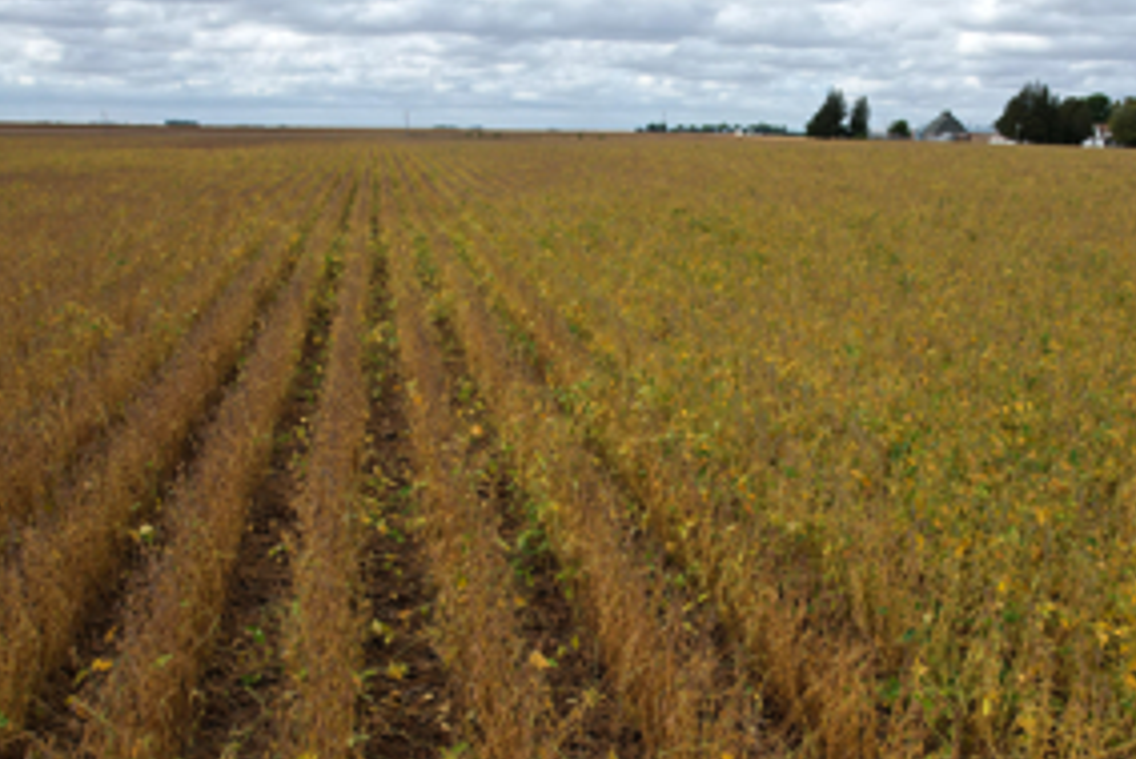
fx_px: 1105
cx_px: 731
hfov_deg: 53.6
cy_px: 486
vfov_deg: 37.6
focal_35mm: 35
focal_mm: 8.38
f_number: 2.8
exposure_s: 1/1500
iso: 100
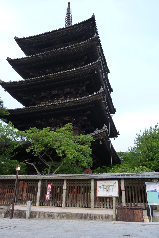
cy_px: 117
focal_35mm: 27
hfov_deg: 47.9
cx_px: 77
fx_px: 179
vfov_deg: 67.4
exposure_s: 1/30
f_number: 3.3
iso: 125
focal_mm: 4.1
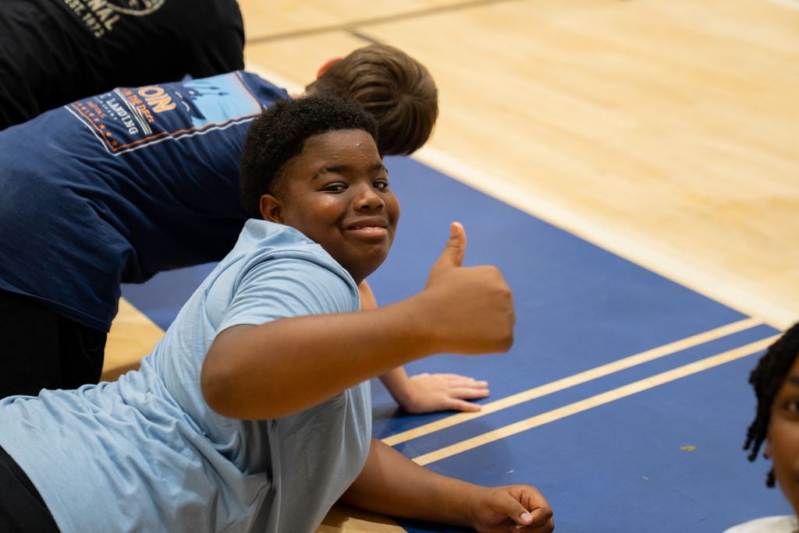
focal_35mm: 70
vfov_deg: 19.5
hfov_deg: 28.8
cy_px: 266
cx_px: 400
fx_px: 1554
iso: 800
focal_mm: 70
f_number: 2.8
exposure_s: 1/125
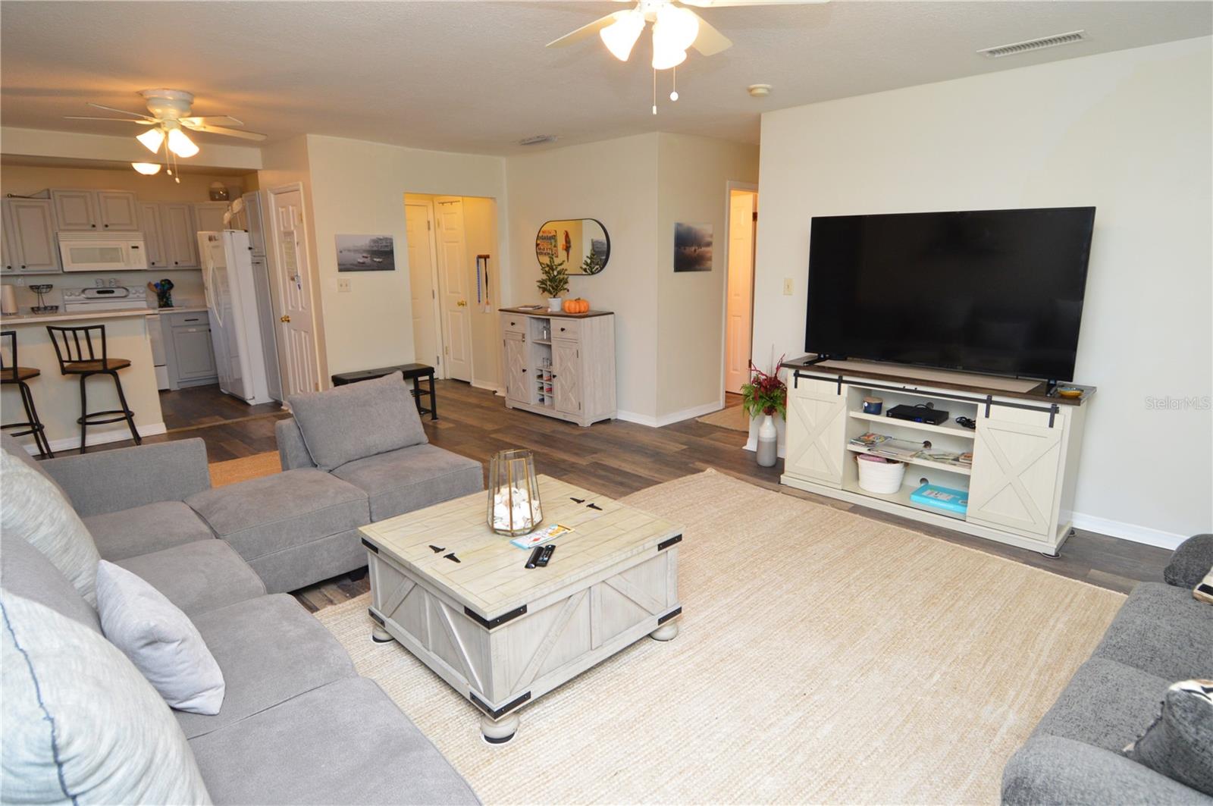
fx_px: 606
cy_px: 403
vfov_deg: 67.3
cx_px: 606
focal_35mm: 18
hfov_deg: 90.1
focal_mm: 12
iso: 450
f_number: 4
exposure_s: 1/60
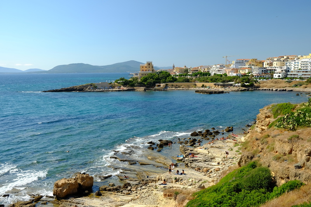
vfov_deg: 37.8
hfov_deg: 54.4
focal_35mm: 35
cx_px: 156
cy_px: 104
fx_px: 302
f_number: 7.1
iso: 200
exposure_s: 1/180
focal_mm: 23
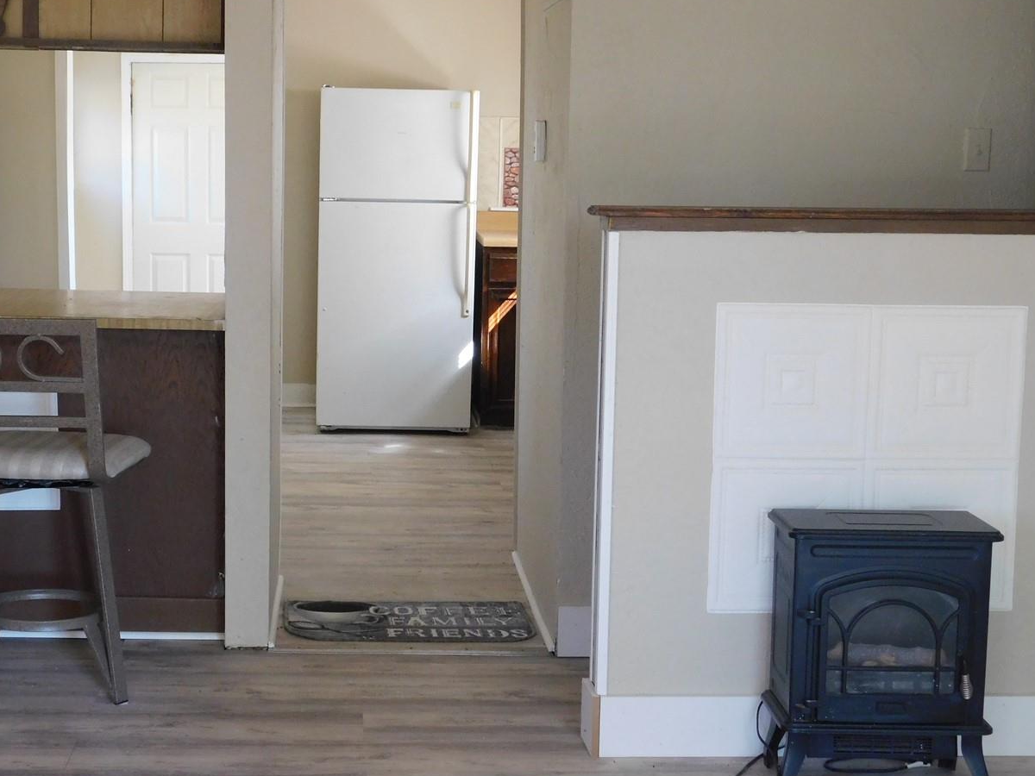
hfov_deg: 32.1
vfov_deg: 24.4
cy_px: 395
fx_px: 1794
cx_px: 398
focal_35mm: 60
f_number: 3.7
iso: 400
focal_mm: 8
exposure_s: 1/30
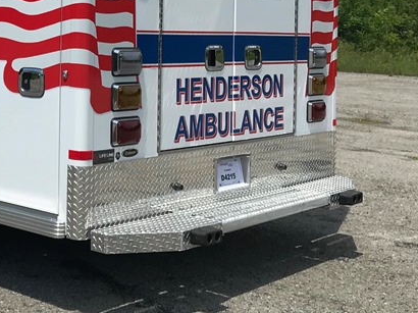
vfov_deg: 20.6
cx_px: 34
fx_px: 845
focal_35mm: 70
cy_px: 36
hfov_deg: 26.7
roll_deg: -2.2
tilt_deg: +0.0
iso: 20
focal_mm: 3.99
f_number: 1.8
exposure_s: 1/4566
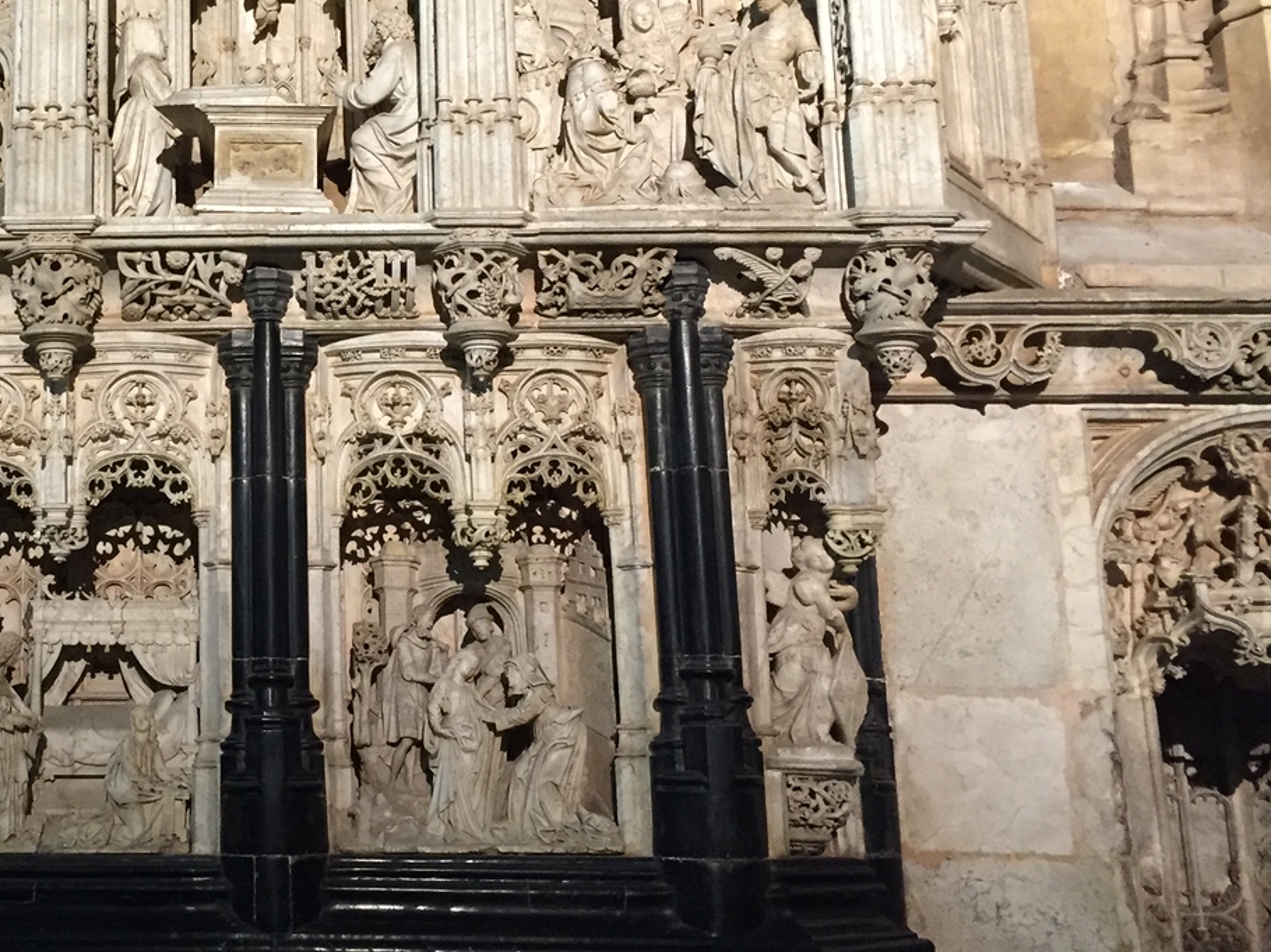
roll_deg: -0.5
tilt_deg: +12.4
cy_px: 328
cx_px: 212
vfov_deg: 28.4
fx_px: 1872
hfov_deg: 36.0
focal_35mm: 51
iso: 250
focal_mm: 4.15
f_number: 2.2
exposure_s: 1/30
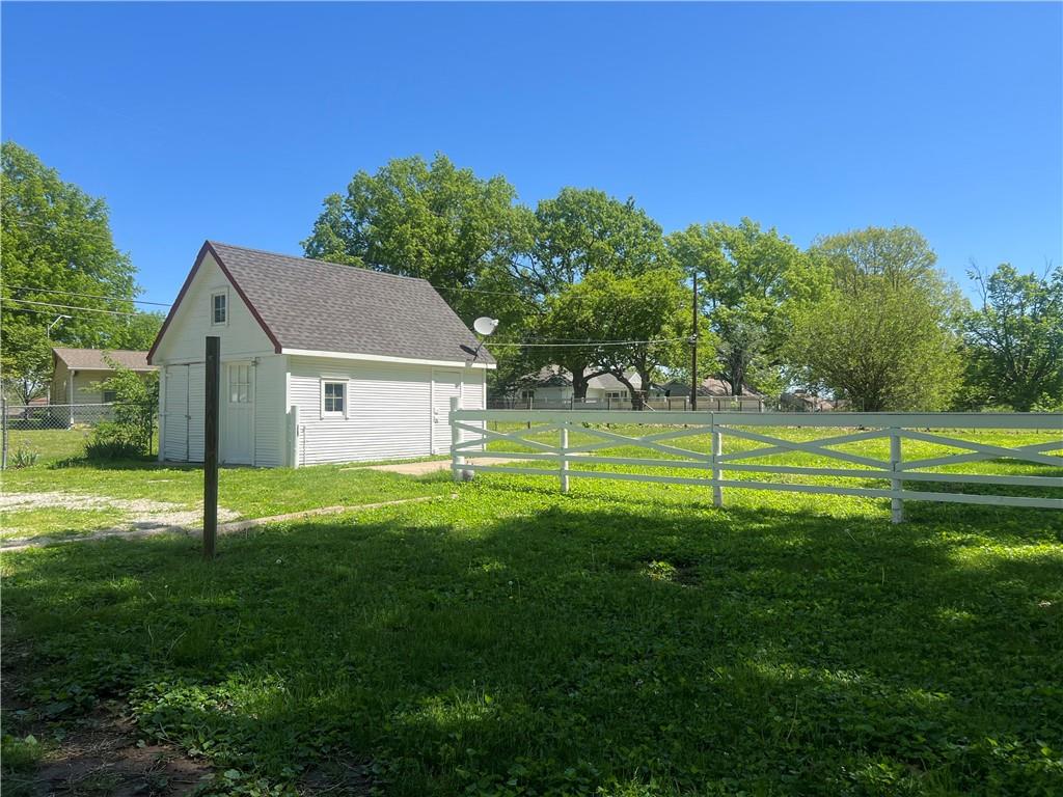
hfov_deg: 67.3
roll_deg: -0.2
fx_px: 798
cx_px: 532
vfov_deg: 53.1
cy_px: 398
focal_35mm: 26
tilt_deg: +0.8
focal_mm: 5.7
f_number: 1.5
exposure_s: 1/2762
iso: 50
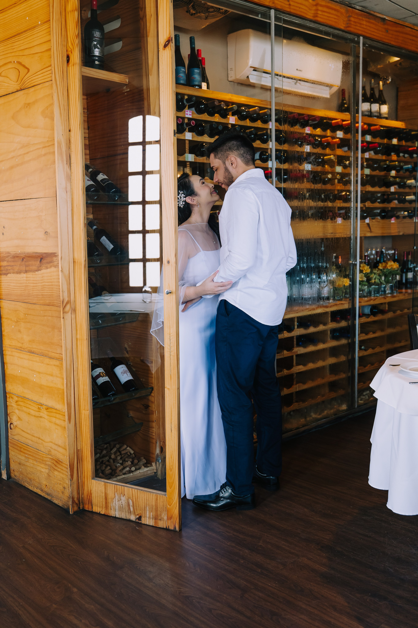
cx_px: 209
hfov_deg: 37.9
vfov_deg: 54.4
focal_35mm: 35
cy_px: 314
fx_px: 610
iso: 2000
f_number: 3.2
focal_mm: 34
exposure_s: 1/200
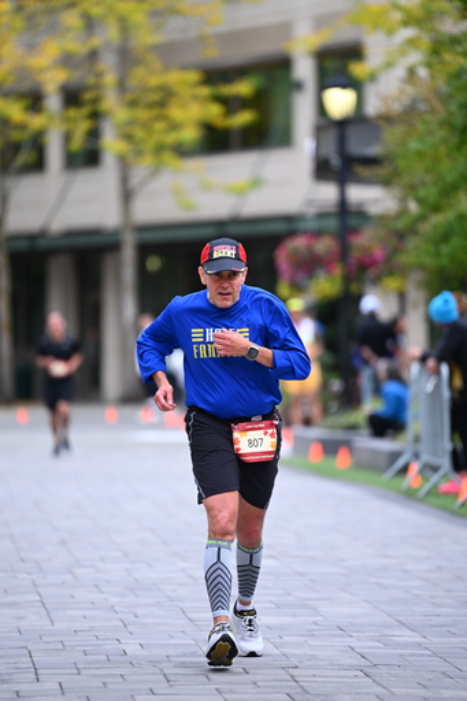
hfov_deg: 6.4
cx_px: 236
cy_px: 338
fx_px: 4186
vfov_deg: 9.6
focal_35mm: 215
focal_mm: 200
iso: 640
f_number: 2.8
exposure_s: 1/2000
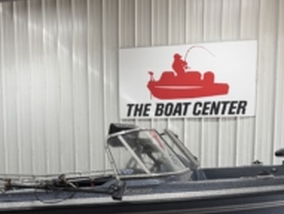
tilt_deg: -5.3
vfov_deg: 28.1
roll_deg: -0.2
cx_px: 167
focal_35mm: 50
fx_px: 411
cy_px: 191
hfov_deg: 38.0
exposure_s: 1/365
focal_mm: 6.76
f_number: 1.78
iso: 80
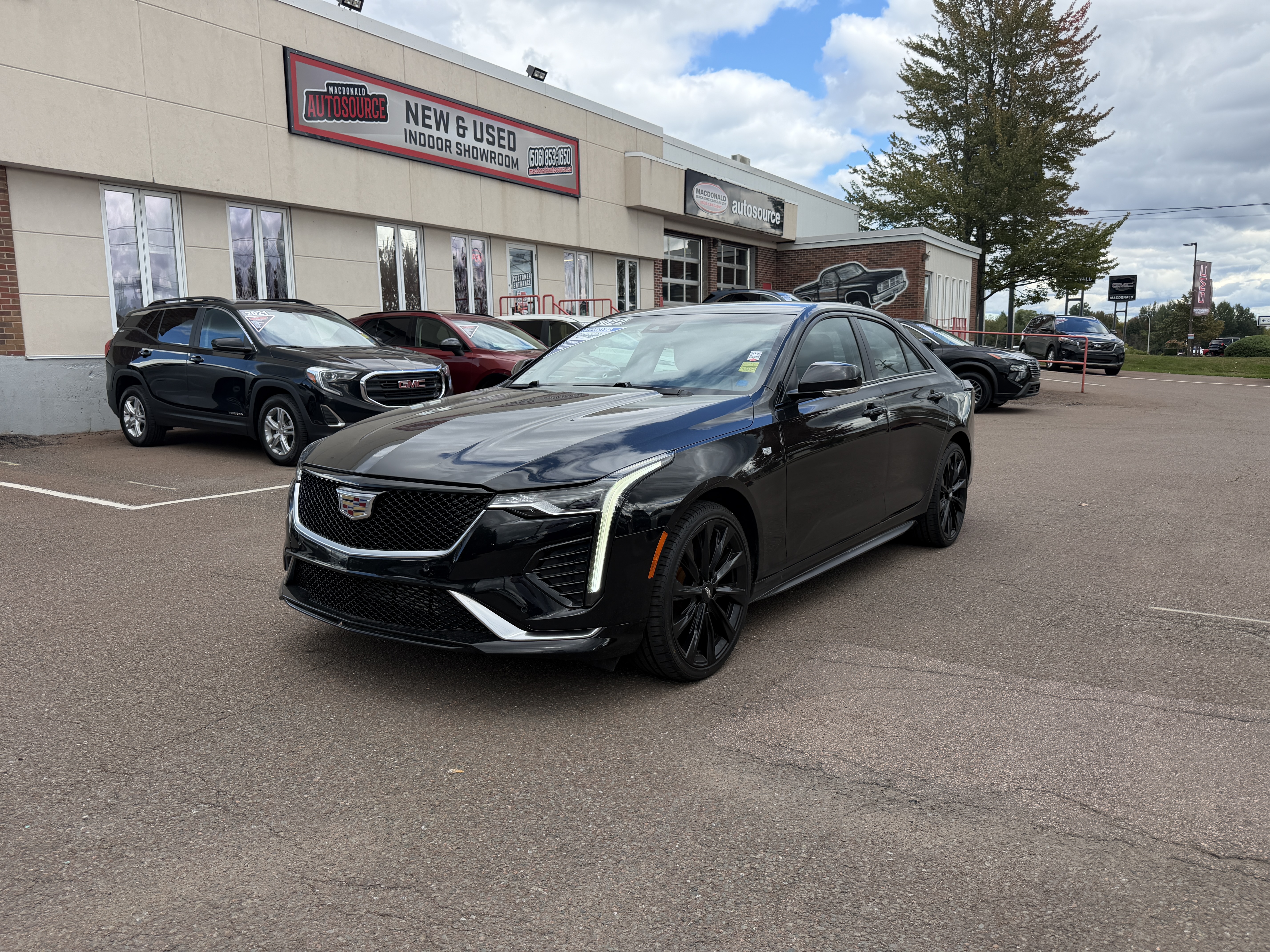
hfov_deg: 71.6
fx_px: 881
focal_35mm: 24
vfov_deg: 56.8
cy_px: 476
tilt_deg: -8.5
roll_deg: +0.3
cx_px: 635
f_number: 1.78
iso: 100
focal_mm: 6.76
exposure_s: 1/1949
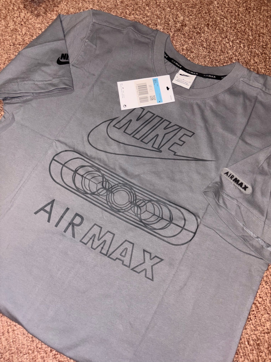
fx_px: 271
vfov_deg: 67.3
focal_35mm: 26
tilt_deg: -74.3
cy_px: 181
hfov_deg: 53.1
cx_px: 136
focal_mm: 5.96
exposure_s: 1/22
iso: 50
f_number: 1.6
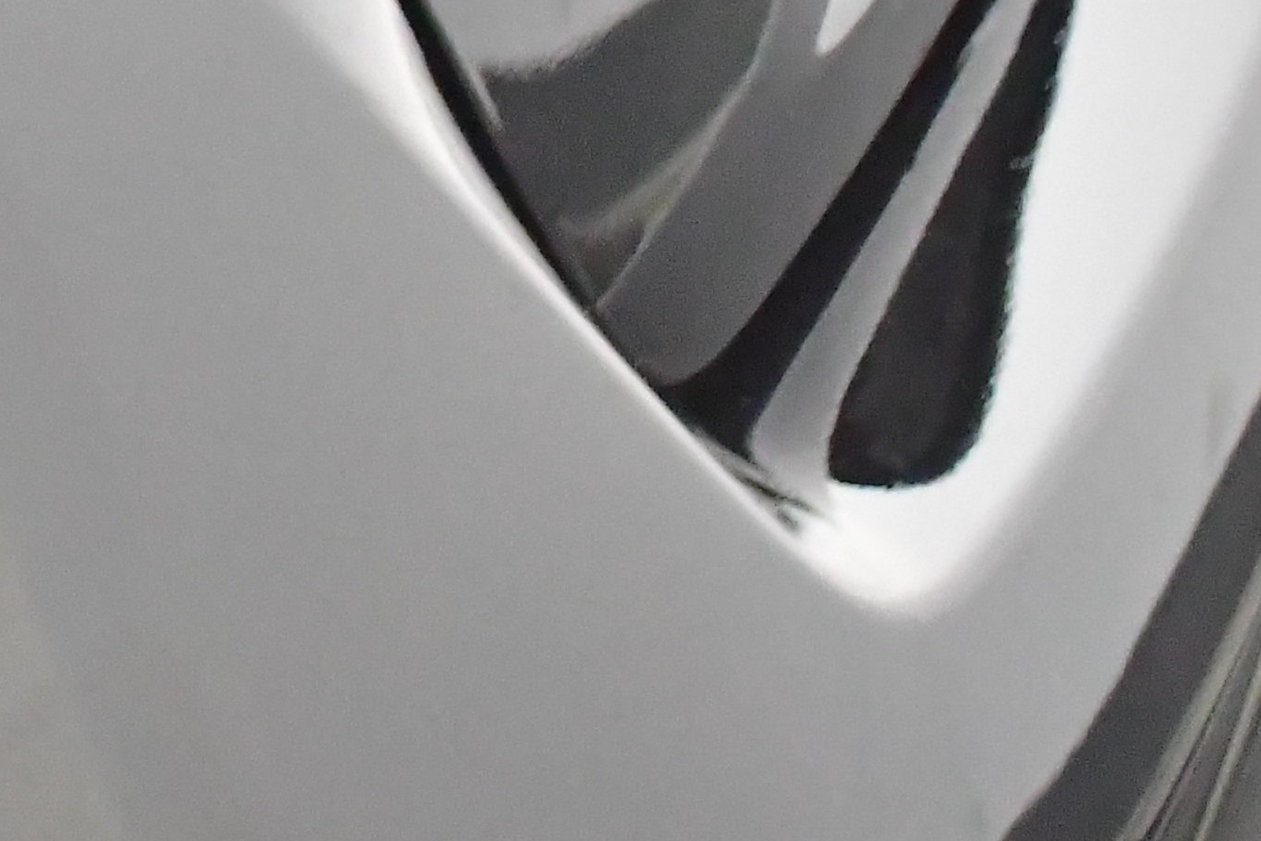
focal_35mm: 215
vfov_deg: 6.2
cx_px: -810
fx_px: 7532
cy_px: -849
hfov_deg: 9.2
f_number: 5
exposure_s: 1/100
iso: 9000
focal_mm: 35
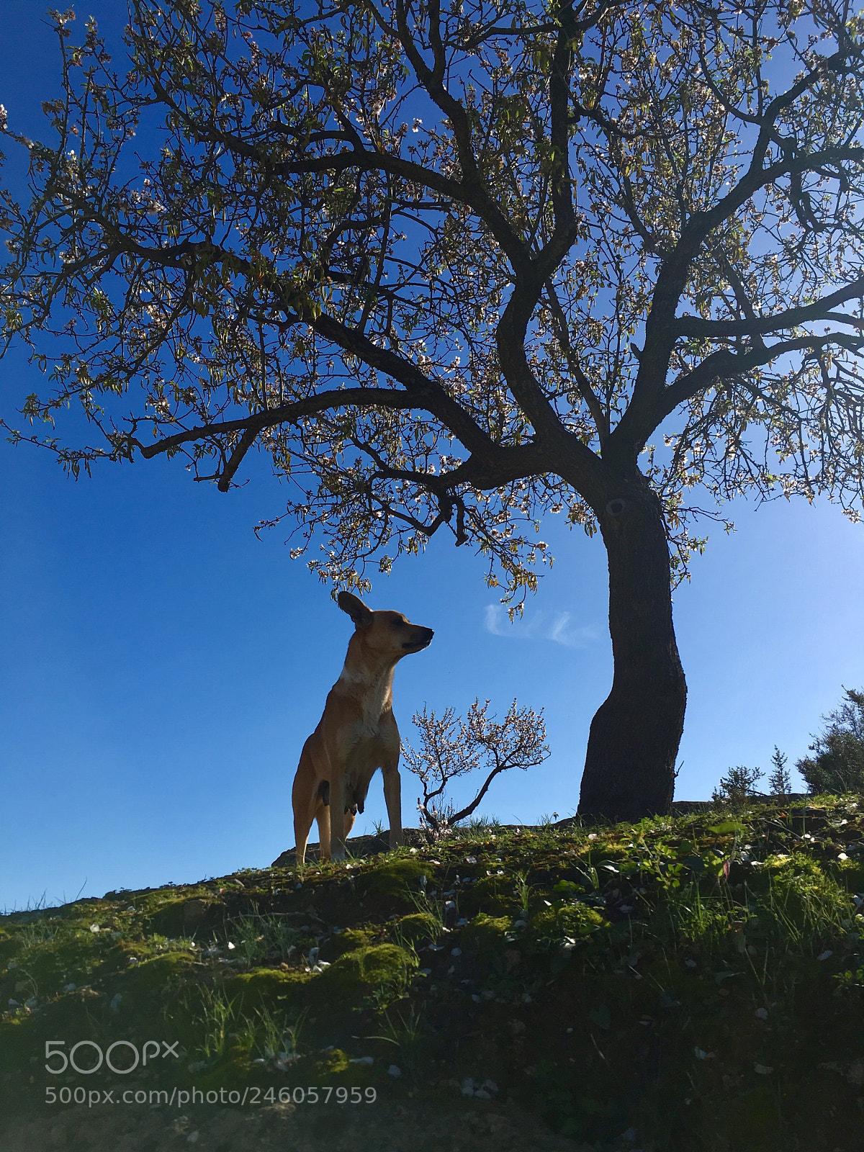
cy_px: 576
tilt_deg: +22.3
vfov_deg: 61.7
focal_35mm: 29
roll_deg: +4.1
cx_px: 432
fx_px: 965
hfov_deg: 48.2
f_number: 2.2
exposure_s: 1/1832
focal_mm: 4.15
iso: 25
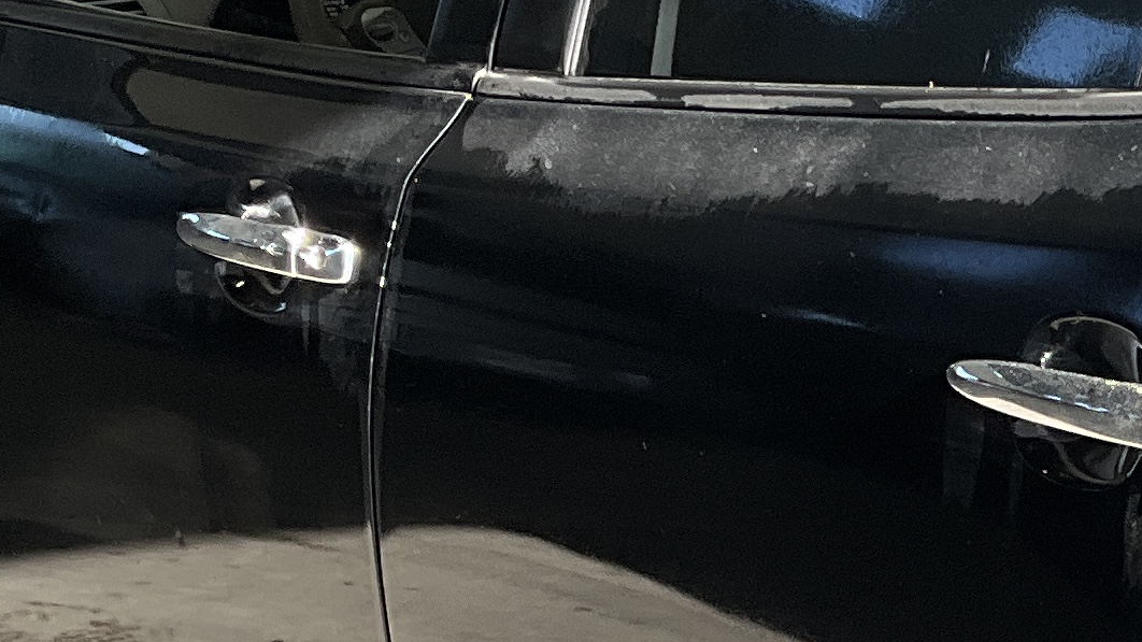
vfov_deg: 10.0
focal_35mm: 120
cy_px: 677
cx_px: 1419
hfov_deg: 17.0
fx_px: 3633
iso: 25
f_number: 1.8
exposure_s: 1/340
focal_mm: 3
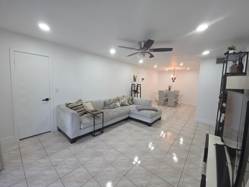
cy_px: 94
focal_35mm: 13
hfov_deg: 106.2
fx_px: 94
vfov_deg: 89.9
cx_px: 124
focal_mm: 2.2
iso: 160
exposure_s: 1/120
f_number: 1.9
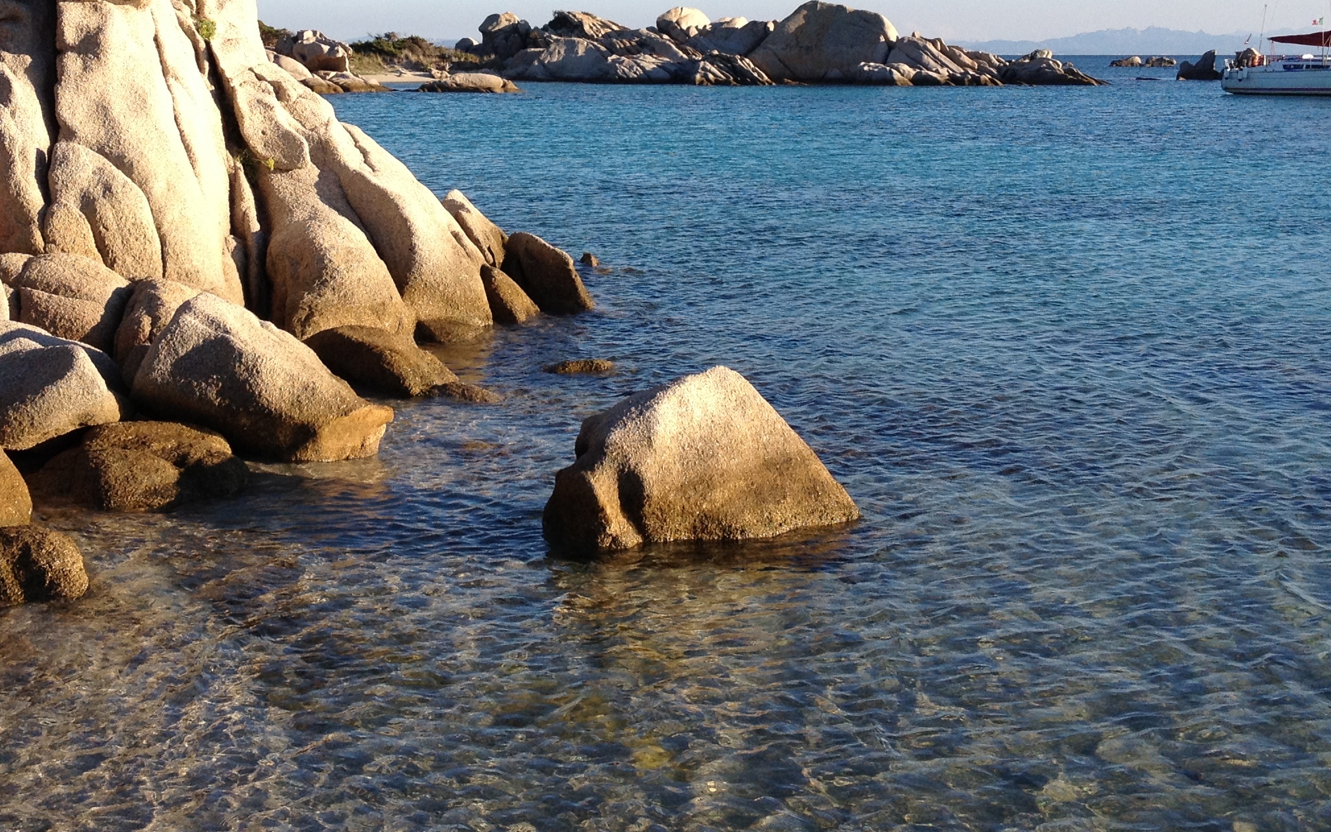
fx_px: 2176
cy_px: 106
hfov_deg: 33.9
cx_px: 556
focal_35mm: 60
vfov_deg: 21.2
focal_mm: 4.28
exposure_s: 1/1062
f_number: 2.4
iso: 64
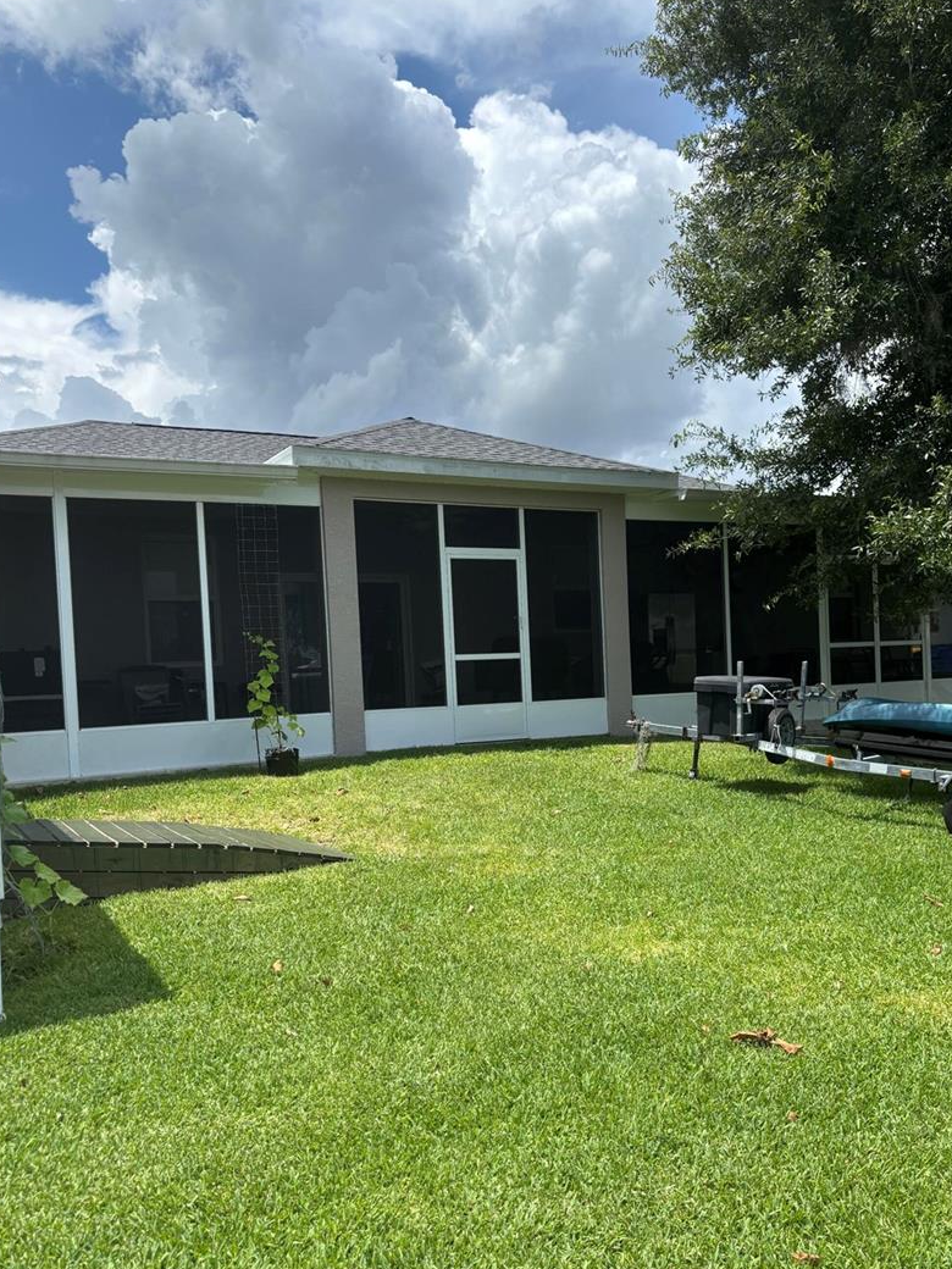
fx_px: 1100
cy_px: 702
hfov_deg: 46.8
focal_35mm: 30
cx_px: 515
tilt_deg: -1.4
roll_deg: +1.4
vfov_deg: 59.8
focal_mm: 5.96
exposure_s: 1/3413
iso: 50
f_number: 1.6
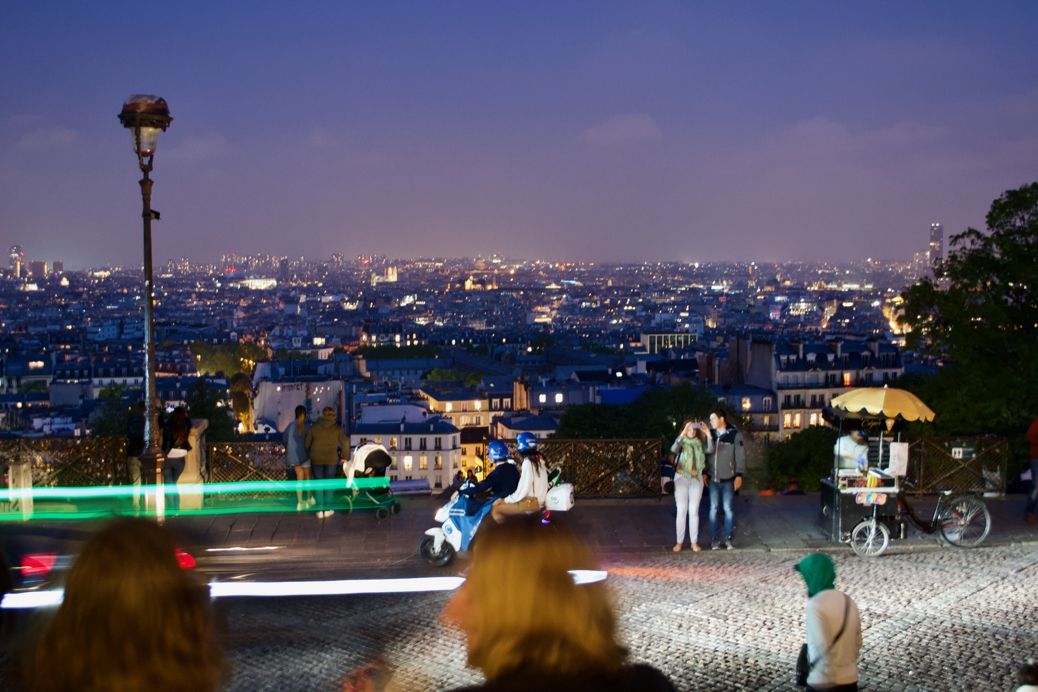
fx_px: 1211
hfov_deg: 46.4
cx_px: 519
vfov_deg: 31.9
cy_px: 346
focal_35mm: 42
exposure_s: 1.6
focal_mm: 28
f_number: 4.5
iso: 800
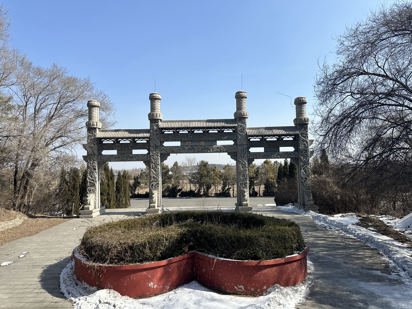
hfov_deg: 71.6
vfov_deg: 56.8
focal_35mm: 24
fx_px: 286
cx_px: 206
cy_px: 154
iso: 80
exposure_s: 1/4016
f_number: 1.78
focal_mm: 6.86
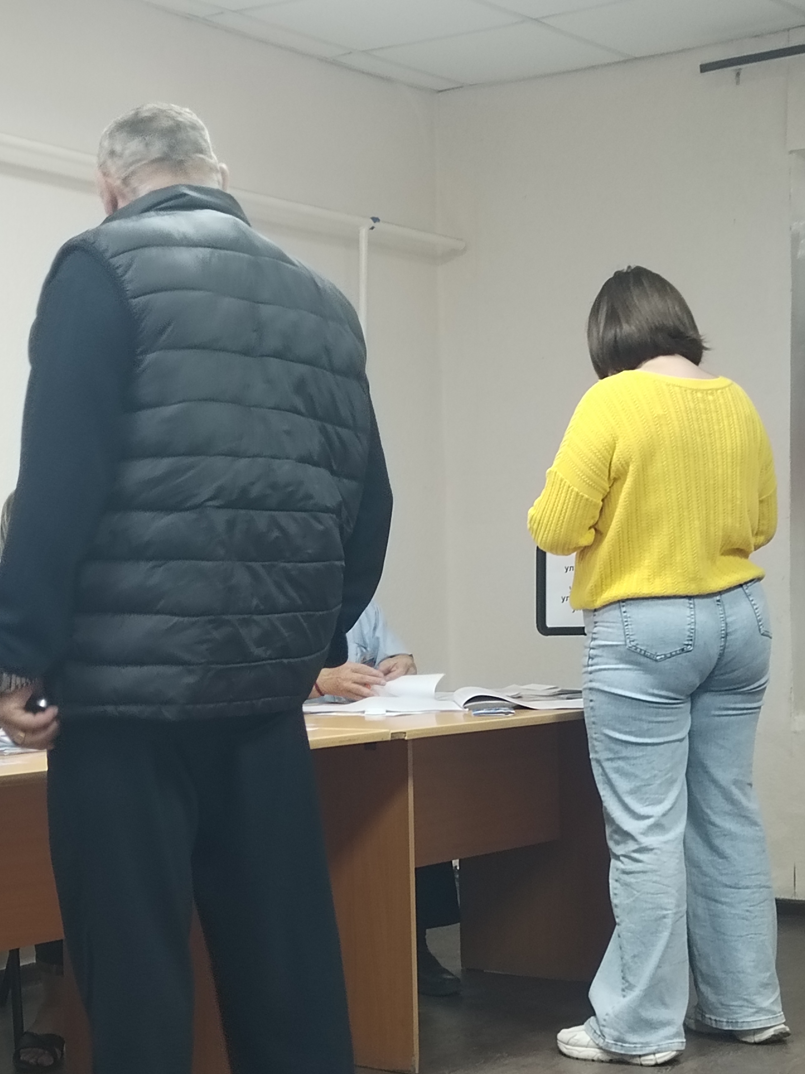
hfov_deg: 21.2
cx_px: 271
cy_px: 686
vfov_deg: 28.0
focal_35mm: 69
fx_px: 2140
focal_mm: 4.75
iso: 349
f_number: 1.8
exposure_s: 1/33.3
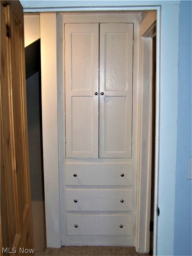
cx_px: 96
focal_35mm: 38
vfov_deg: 49.0
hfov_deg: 37.7
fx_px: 281
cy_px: 128
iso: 200
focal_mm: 6.3
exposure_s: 1/30
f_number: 2.8
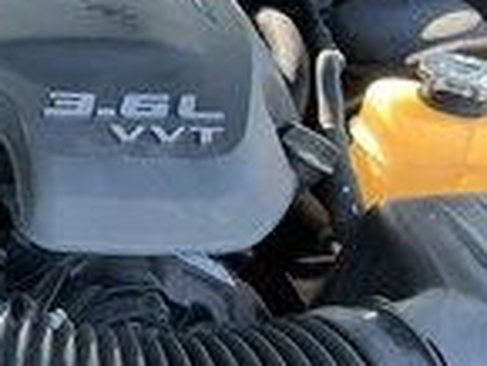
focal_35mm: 77
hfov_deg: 22.9
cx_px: -124
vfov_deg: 19.1
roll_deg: -2.5
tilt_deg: -27.7
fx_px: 1084
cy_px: 104
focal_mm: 3
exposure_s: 1/122
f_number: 1.8
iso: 32
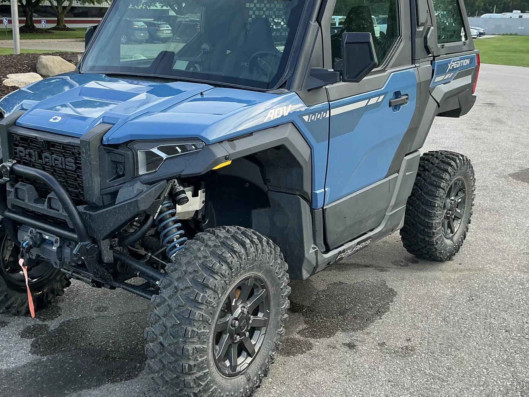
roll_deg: -0.2
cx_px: 238
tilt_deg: -14.0
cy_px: 186
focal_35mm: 41
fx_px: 626
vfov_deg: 35.1
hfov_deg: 45.7
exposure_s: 1/122
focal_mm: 3
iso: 20
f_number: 1.8
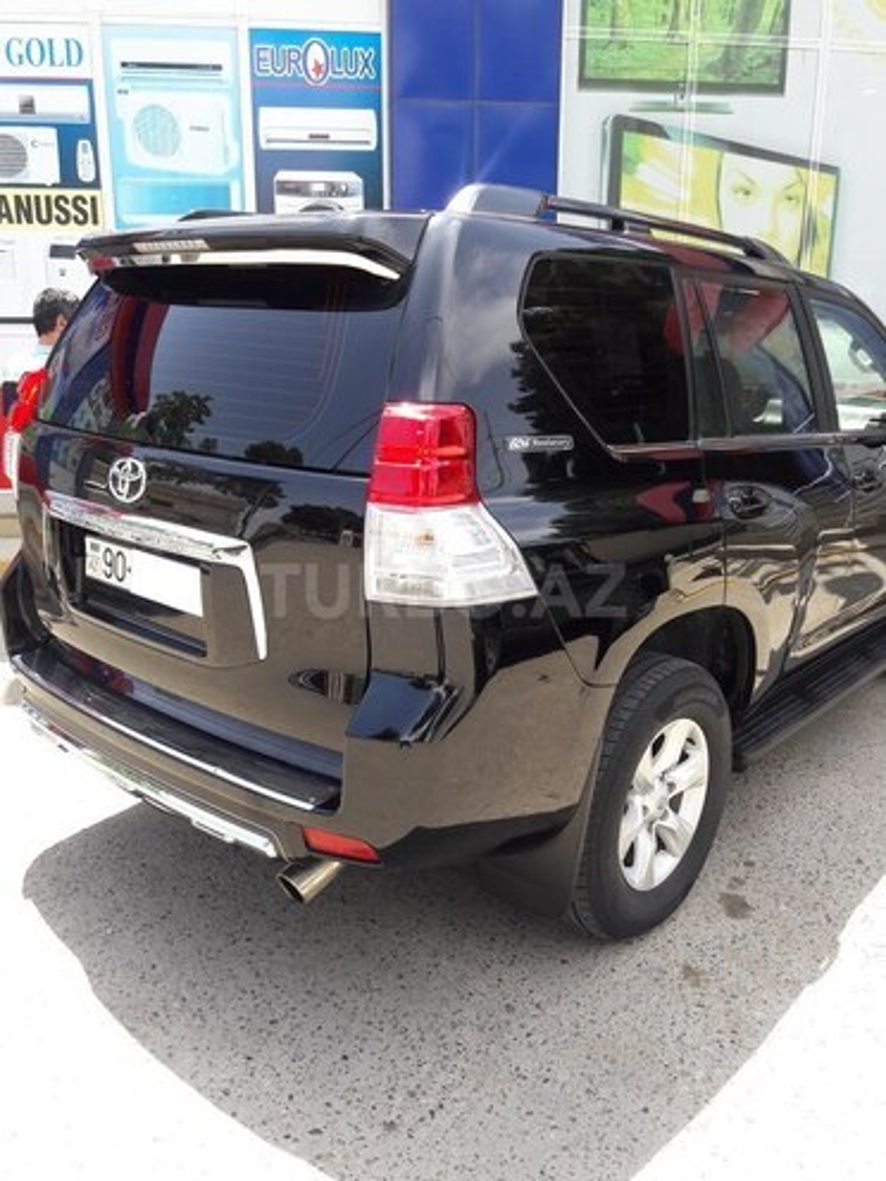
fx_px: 956
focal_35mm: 28
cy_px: 590
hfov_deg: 49.7
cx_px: 443
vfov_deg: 63.4
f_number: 1.9
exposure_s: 1/362
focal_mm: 3.7
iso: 40
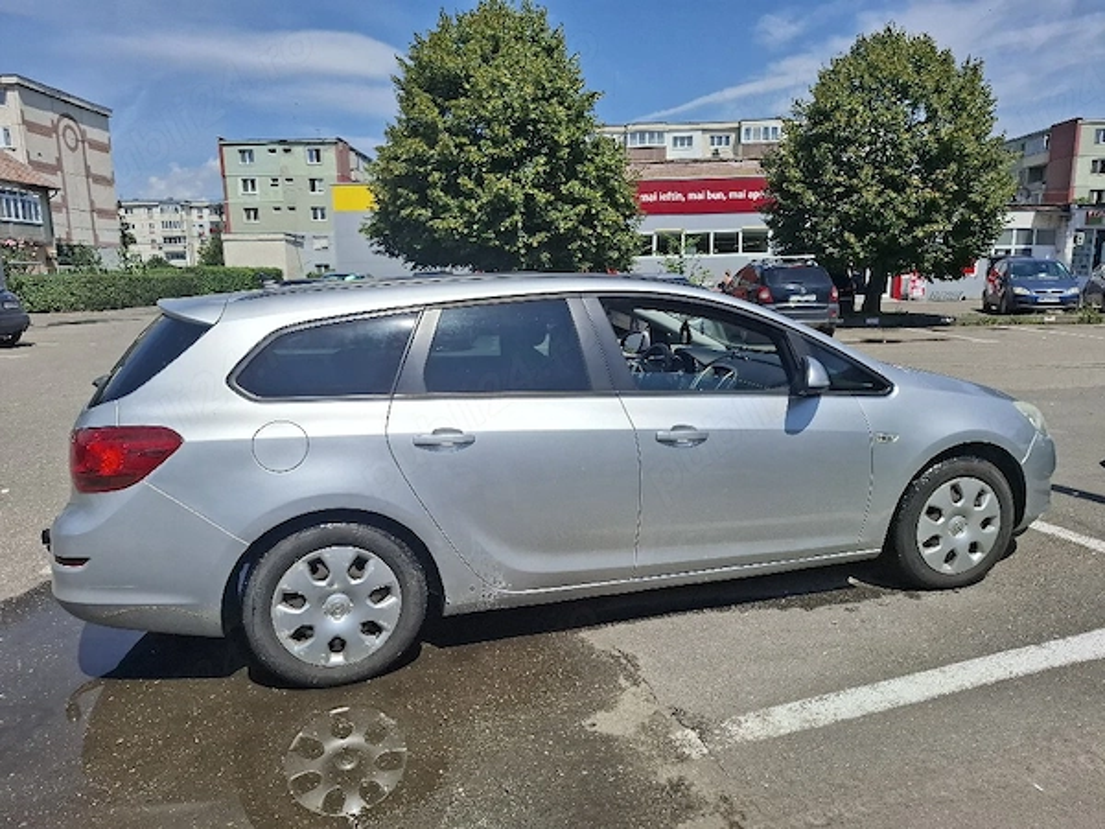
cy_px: 414
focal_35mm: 23
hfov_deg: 73.9
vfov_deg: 58.9
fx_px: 734
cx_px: 552
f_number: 1.8
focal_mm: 5.54
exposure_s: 1/5000
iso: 50
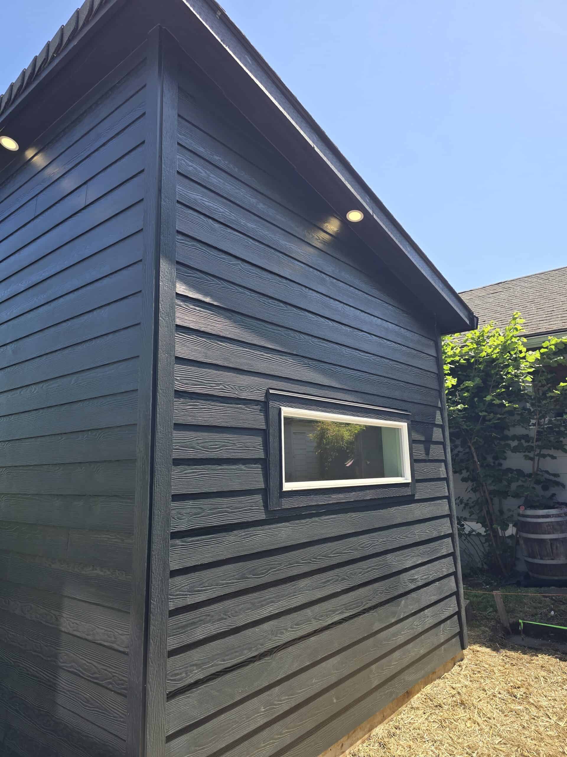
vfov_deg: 73.9
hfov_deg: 58.9
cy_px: 378
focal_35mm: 23
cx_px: 284
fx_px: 502
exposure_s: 1/369
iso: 12
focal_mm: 6.3
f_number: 1.7
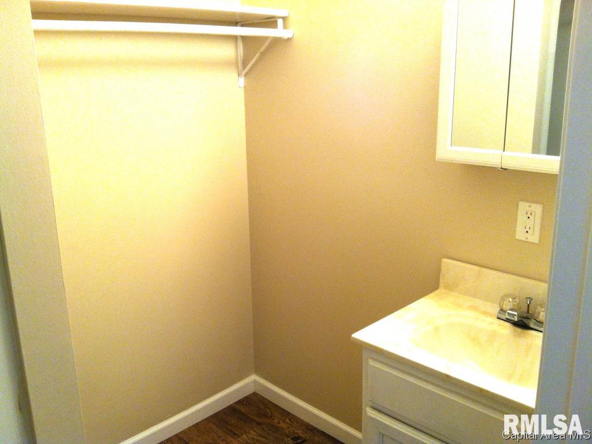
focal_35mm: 35
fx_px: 599
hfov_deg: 52.6
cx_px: 296
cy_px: 222
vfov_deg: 40.7
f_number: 2.8
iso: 160
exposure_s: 1/15
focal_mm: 3.85
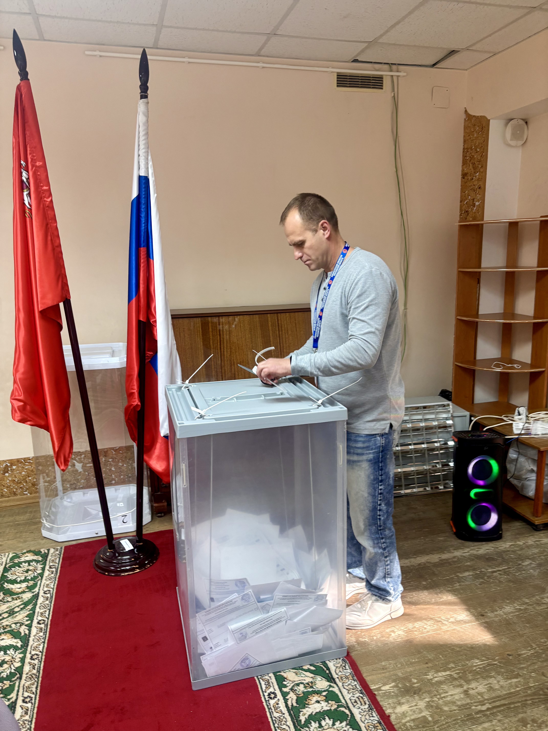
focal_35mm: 26
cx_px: 274
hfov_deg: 53.1
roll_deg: +2.2
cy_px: 366
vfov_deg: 67.3
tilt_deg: -12.1
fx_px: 549
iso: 160
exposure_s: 1/50
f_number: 1.6
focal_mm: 5.96
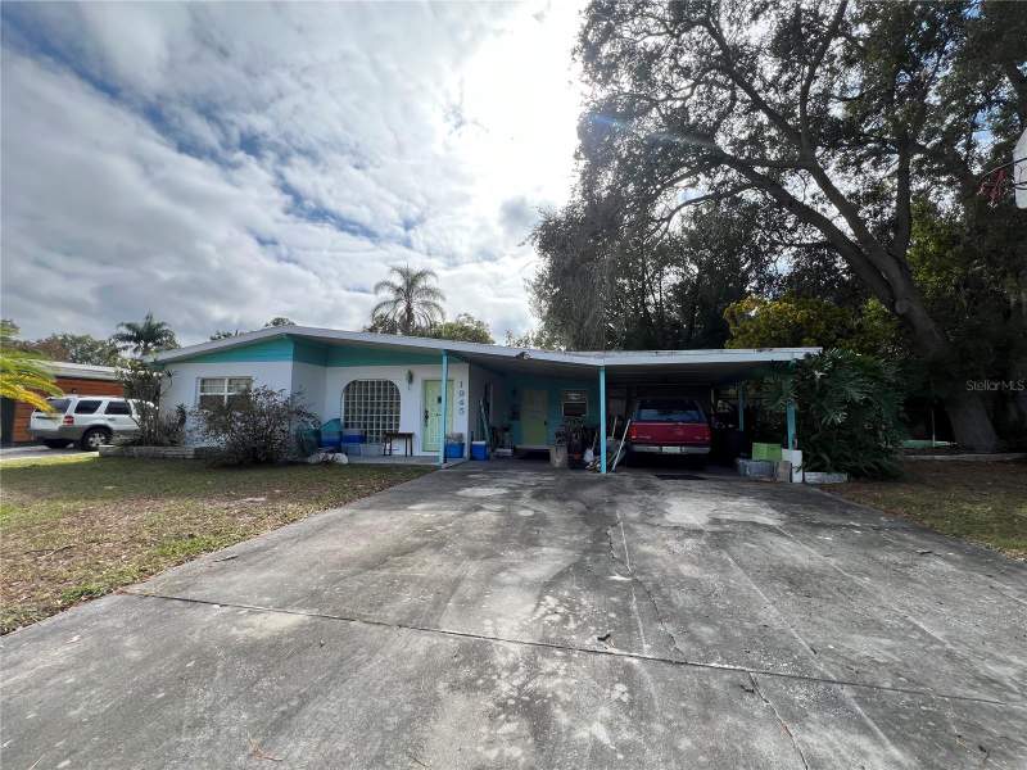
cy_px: 385
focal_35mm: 13
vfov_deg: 89.9
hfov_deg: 106.2
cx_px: 514
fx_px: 386
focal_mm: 1.57
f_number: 1.8
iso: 32
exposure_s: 1/1263
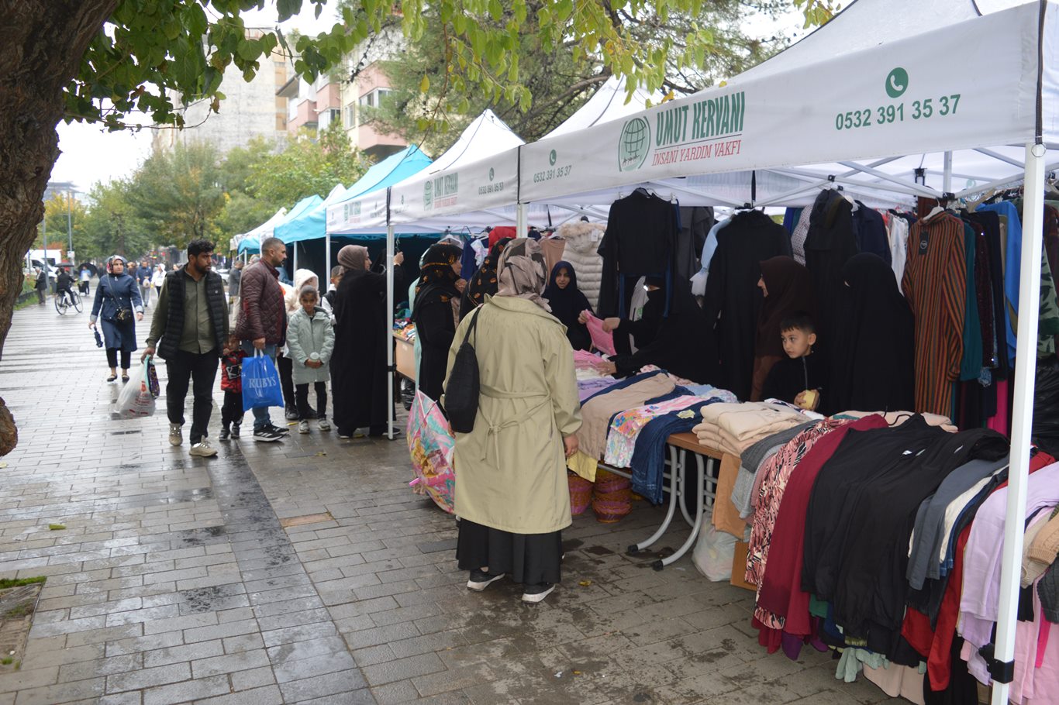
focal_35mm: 27
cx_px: 530
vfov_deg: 47.9
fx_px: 794
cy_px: 352
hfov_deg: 67.4
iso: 250
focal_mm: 18
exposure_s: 1/125
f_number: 4
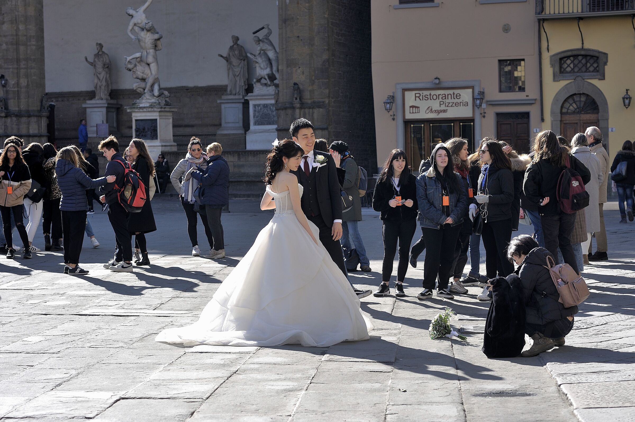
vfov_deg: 16.1
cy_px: 211
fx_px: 1498
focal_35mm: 85
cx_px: 318
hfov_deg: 23.9
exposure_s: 1/320
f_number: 6.3
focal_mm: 85
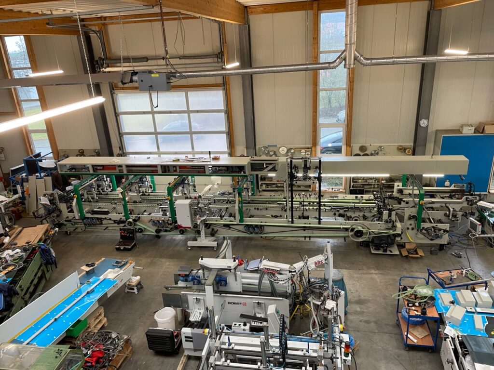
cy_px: 185
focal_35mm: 26
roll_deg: +3.8
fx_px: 371
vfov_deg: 53.1
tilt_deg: -20.1
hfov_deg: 67.3
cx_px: 247
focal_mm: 4.2
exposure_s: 1/50
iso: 100
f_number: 1.6
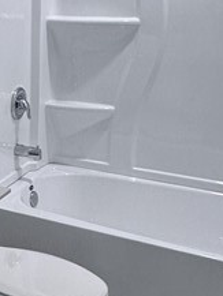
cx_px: -77
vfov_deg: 28.8
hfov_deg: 20.2
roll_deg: +0.8
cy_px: 65
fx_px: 566
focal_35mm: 66
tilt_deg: -9.5
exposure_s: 1/120
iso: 200
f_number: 2.2
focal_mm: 2.22
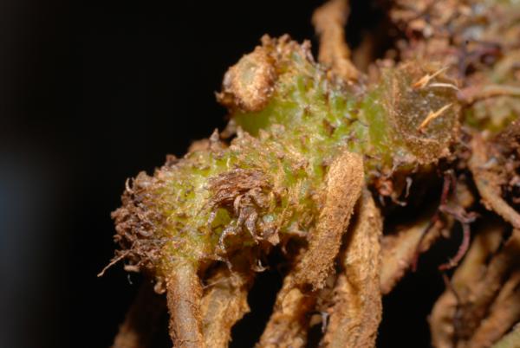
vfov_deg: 13.1
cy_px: 174
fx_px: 1519
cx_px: 260
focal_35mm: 105
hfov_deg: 19.4
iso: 200
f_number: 18
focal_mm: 70
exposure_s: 1/60
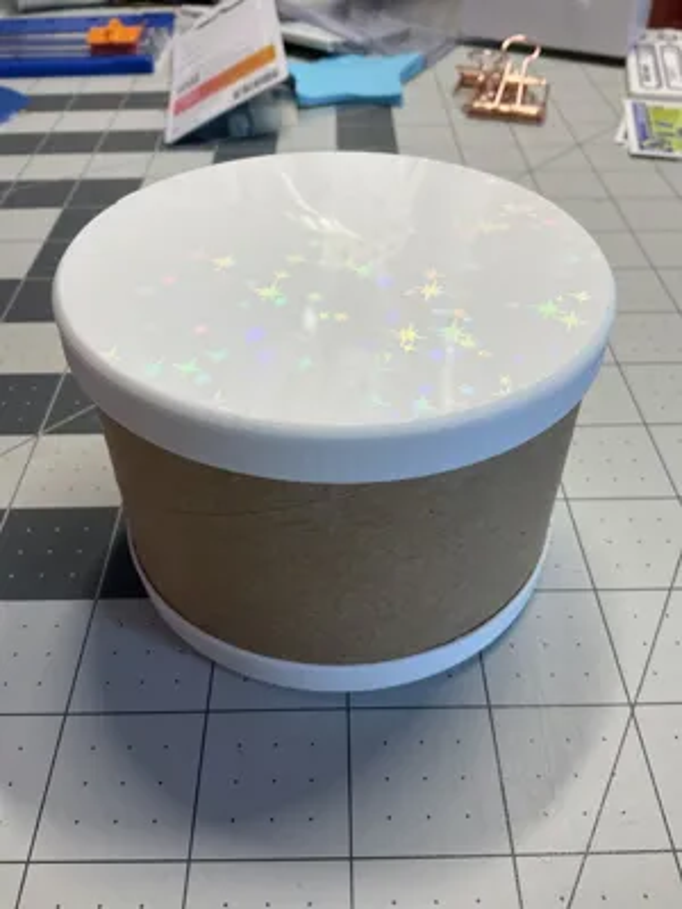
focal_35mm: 29
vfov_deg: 61.7
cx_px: 341
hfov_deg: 48.2
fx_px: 762
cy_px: 454
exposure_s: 1/117
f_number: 1.8
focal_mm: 3
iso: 64
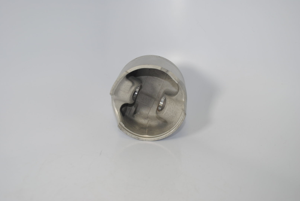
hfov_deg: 43.6
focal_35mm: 45
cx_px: 150
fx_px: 375
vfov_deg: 30.0
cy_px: 100
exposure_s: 1/60
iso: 100
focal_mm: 30
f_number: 5
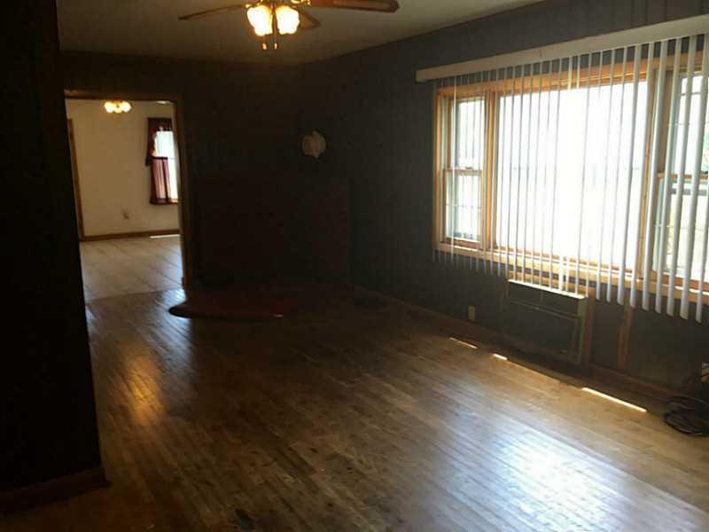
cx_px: 354
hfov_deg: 61.7
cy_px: 266
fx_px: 594
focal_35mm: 29
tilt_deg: -10.8
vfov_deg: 48.2
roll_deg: +1.8
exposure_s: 1/40
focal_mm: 4.15
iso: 25
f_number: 2.2
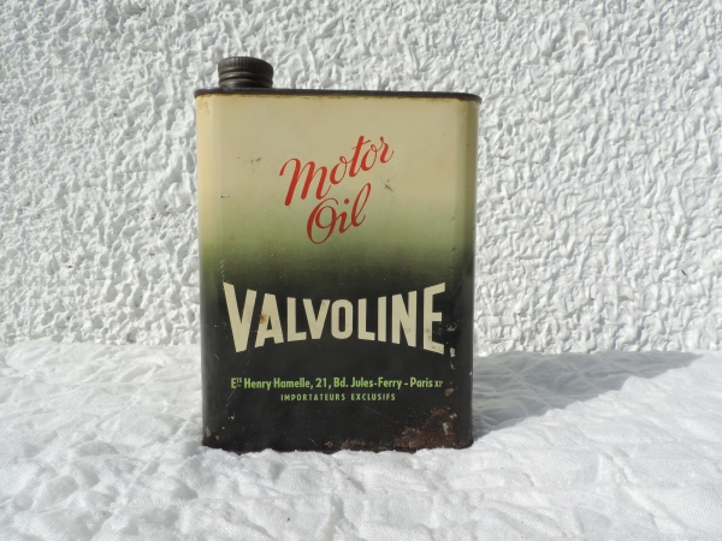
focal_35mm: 24
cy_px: 270
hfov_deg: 71.6
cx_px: 361
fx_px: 501
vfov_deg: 56.8
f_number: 3.7
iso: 80
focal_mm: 4.3
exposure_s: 1/1600
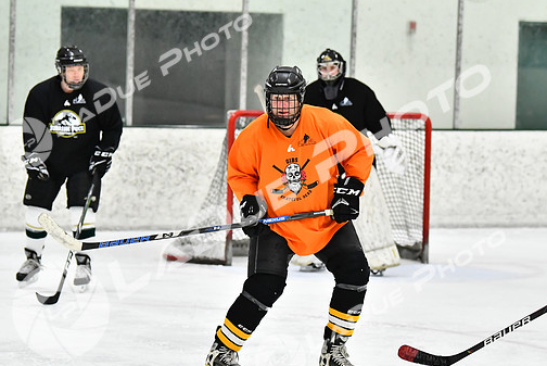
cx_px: 253
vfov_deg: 6.4
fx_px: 3278
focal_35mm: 216
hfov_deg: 9.5
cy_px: 199
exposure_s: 1/1250
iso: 5000
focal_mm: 125
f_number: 2.8
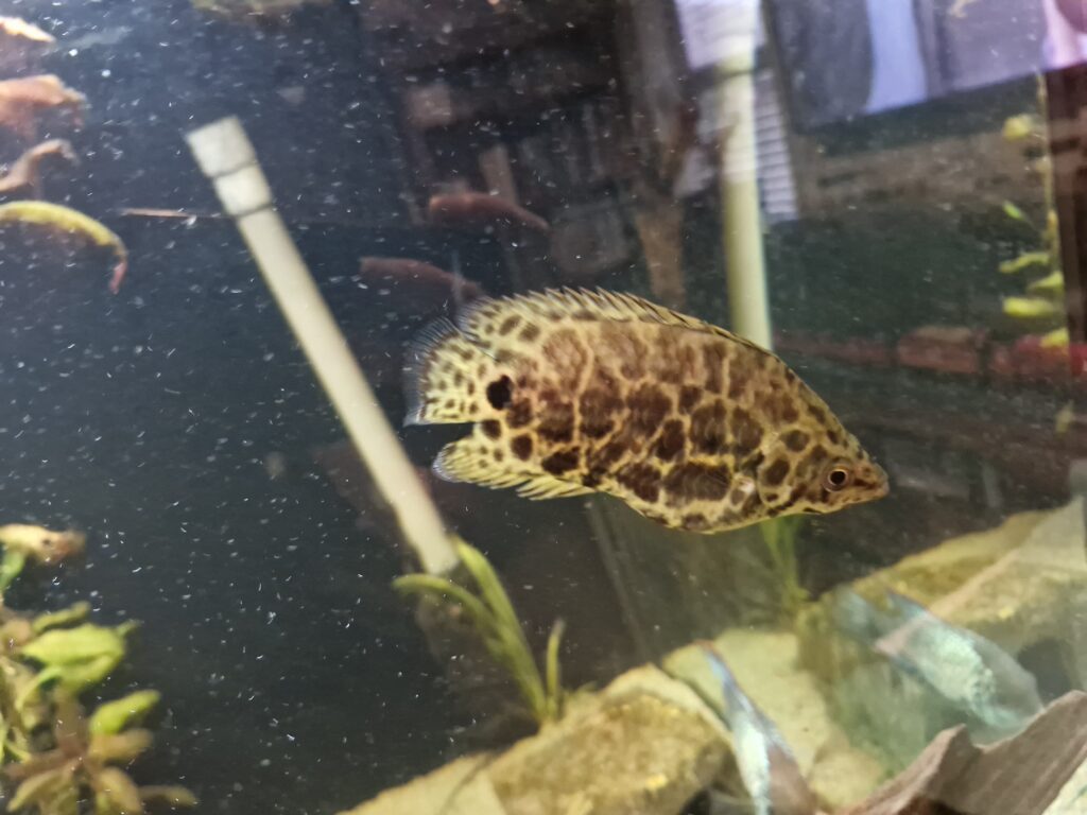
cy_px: 408
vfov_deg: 58.9
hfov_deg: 73.9
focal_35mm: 23
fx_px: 722
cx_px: 544
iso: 640
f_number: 1.8
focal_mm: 5.54
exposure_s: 1/25
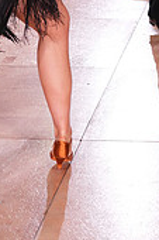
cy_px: -92
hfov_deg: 7.8
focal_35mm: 174
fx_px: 1155
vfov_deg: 11.4
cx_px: 186
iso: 2000
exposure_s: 1/400
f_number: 4
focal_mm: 51
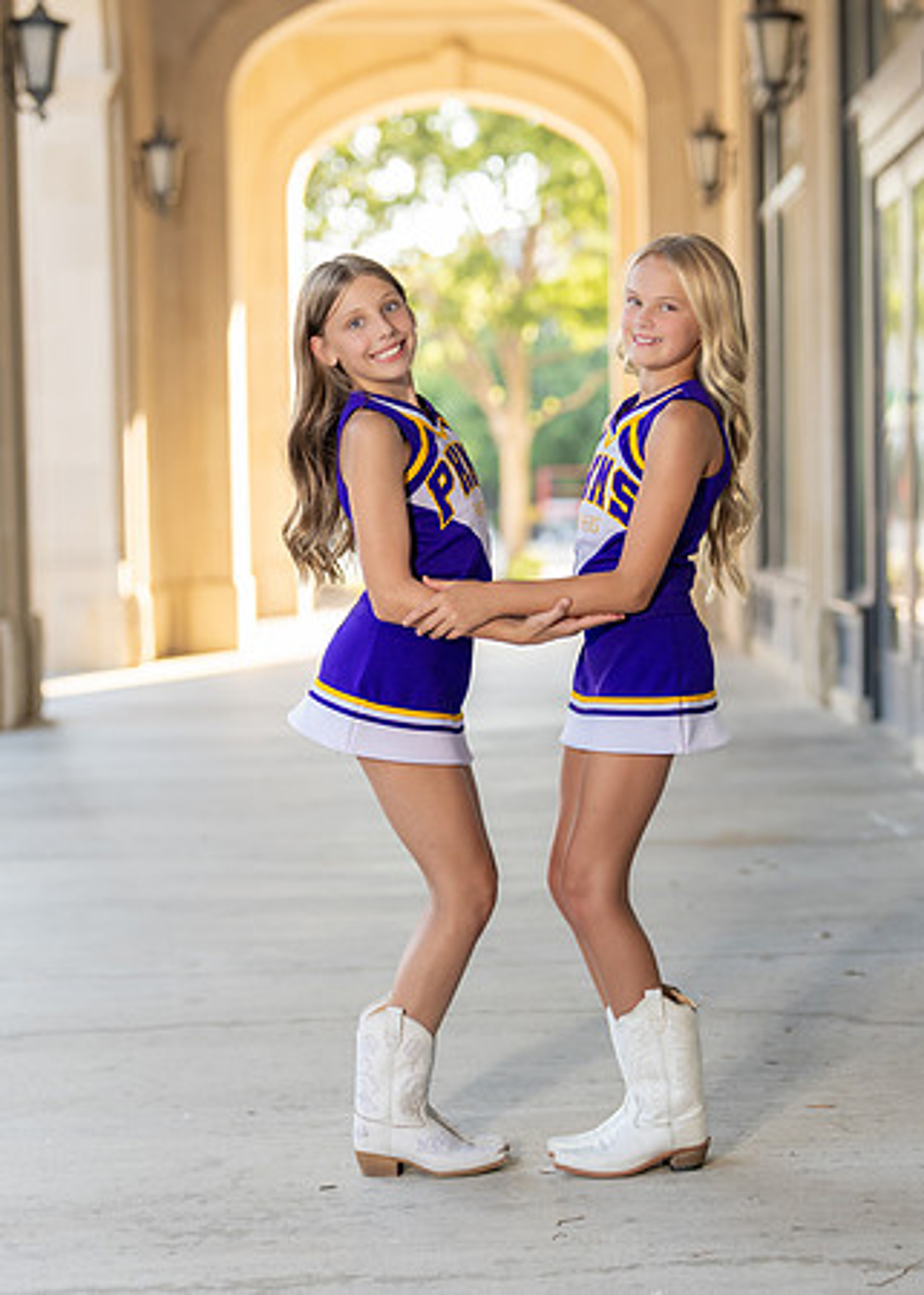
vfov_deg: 25.8
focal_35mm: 77
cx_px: 597
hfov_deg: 18.5
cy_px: 667
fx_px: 2832
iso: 100
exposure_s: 1/400
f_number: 1.6
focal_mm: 50
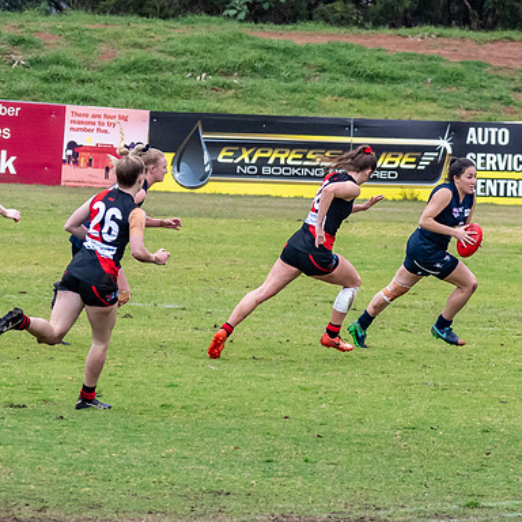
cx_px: 402
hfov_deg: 2.7
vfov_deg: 2.7
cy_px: 286
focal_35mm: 661
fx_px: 11277
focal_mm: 190
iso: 1250
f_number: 7.1
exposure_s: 1/2500
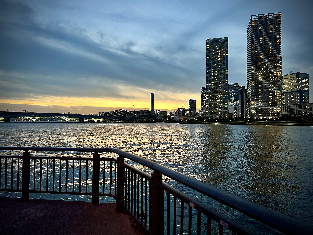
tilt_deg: +1.4
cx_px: 156
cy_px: 118
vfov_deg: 53.1
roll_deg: -0.3
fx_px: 235
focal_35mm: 26
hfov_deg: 67.3
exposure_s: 1/33
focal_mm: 5.7
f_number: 1.5
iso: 400
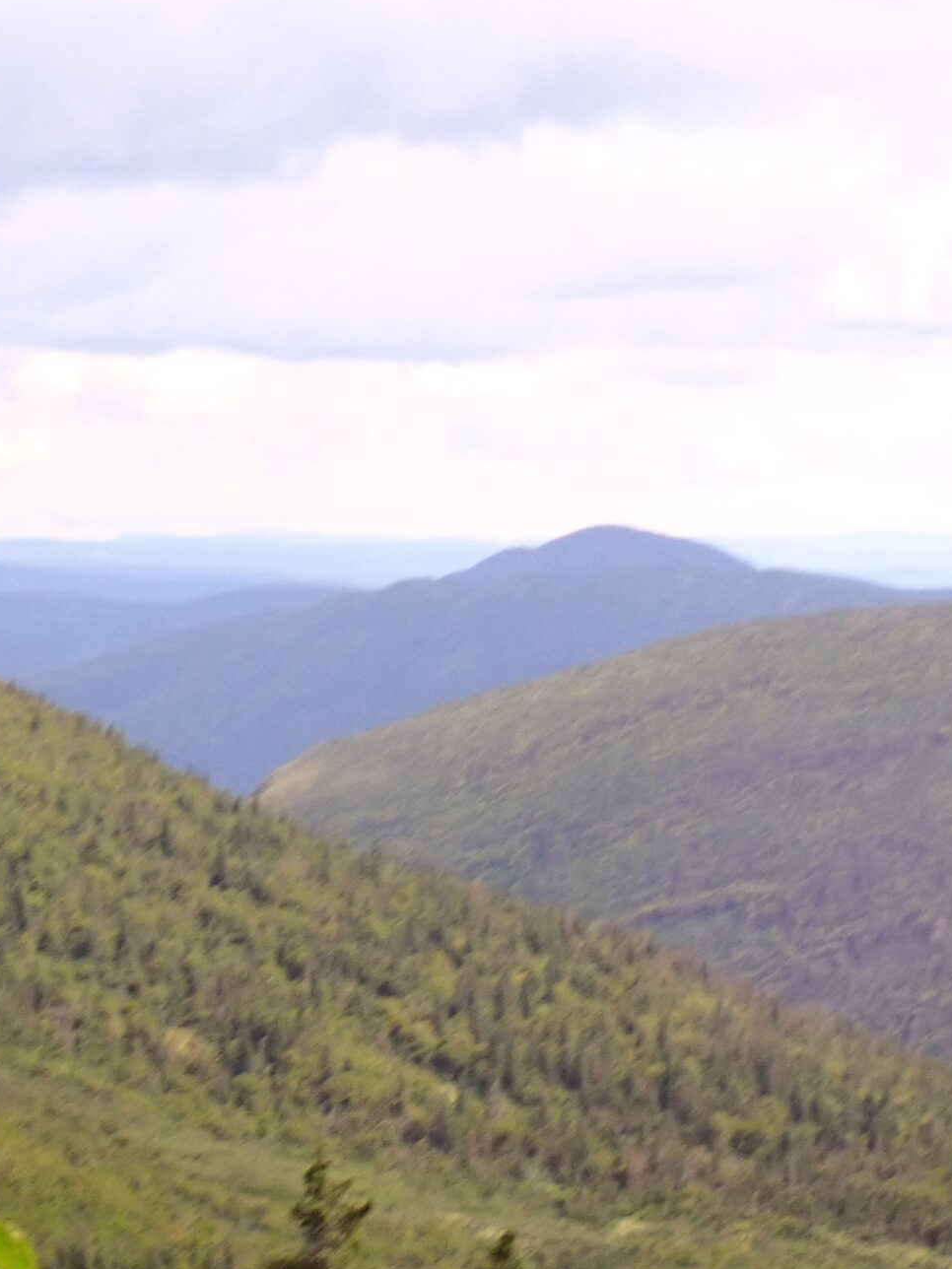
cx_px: 839
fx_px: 5610
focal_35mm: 153
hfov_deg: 9.7
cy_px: 886
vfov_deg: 12.9
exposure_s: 1/80
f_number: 16
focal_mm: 13.65
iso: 250
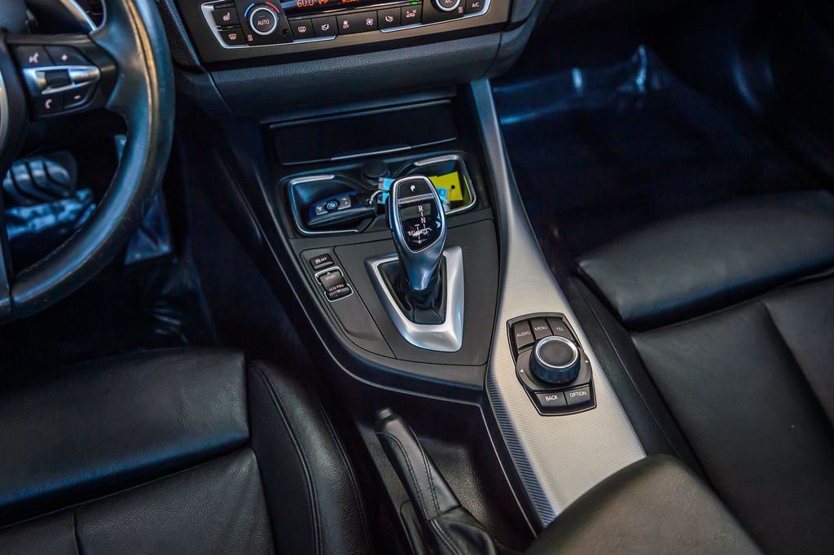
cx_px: 436
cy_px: 277
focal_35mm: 37
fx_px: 849
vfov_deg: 36.2
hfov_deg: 52.3
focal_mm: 34
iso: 400
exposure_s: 1/125
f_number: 4
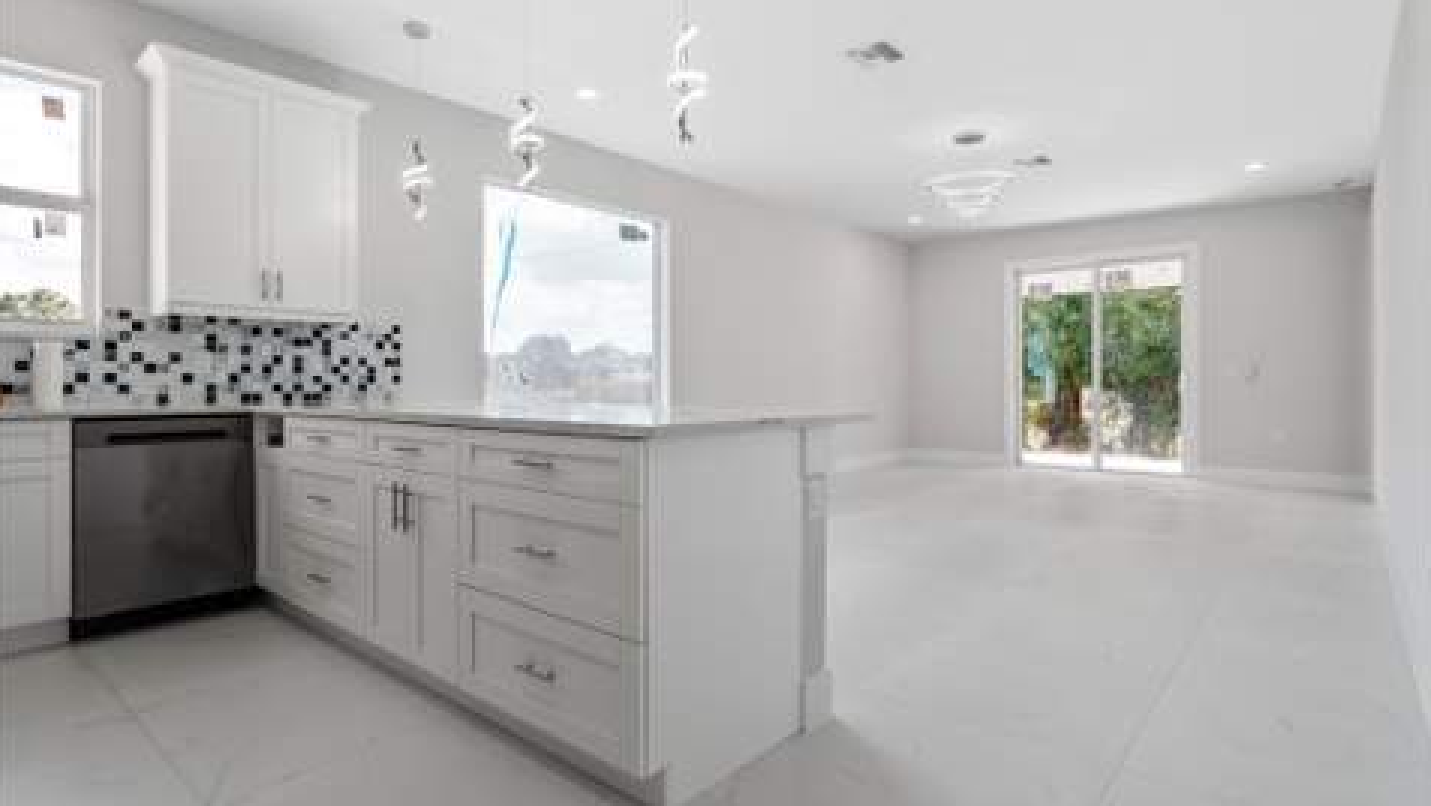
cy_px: 424
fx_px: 721
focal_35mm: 19
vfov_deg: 58.3
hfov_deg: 89.6
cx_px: 716
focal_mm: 18
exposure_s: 1/160
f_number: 4
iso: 100
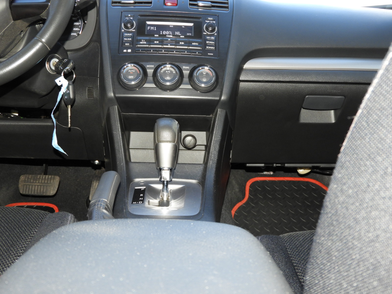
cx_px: 196
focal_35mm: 40
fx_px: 453
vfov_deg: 36.0
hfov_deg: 46.8
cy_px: 147
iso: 200
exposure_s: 1/100
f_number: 3.8
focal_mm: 7.2
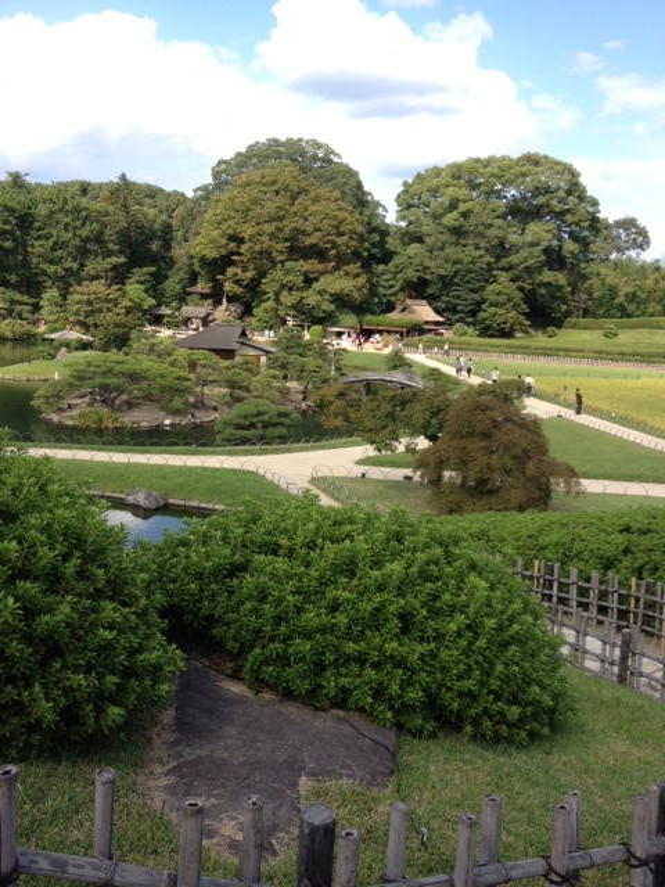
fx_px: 897
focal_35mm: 35
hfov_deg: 40.7
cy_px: 444
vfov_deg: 52.6
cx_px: 332
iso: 64
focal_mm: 4.28
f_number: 2.4
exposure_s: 1/800
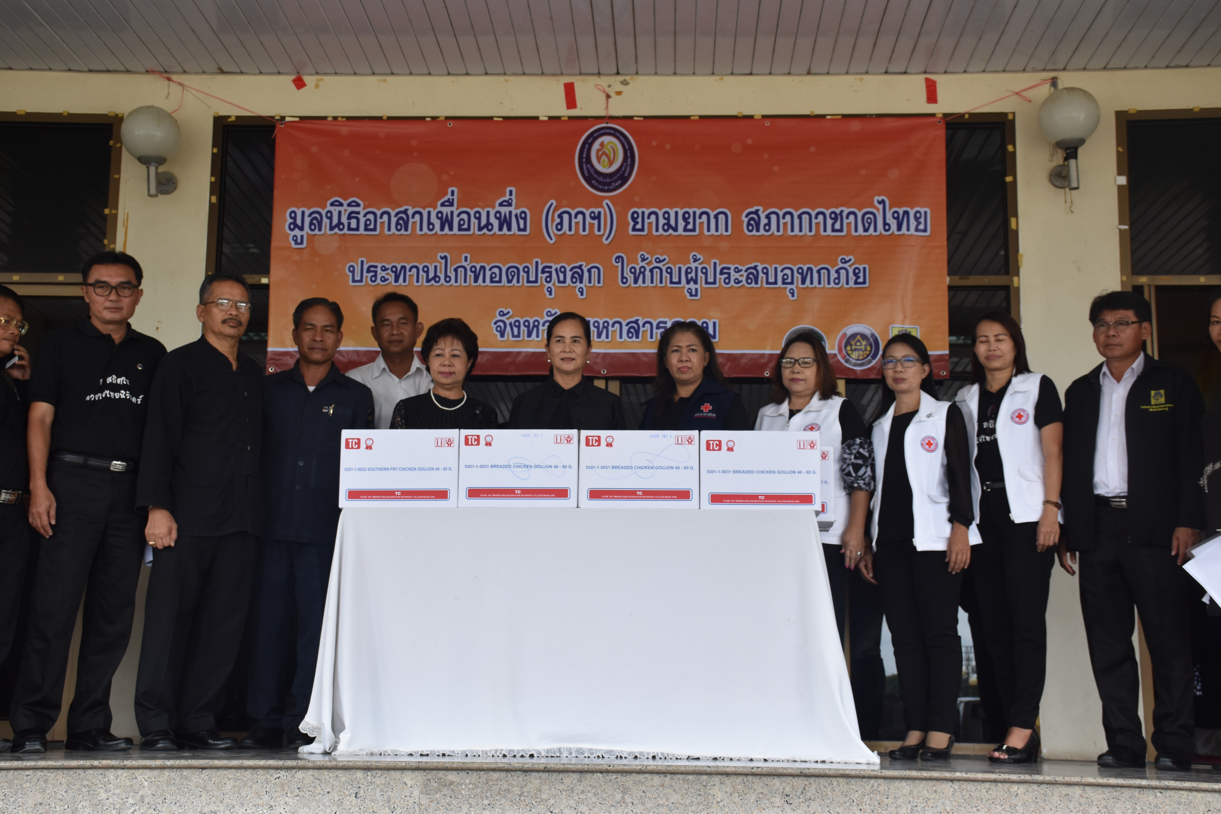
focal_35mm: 48
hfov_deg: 41.1
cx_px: 610
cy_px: 407
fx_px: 1628
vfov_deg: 28.1
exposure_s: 1/200
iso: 400
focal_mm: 32
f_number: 7.1
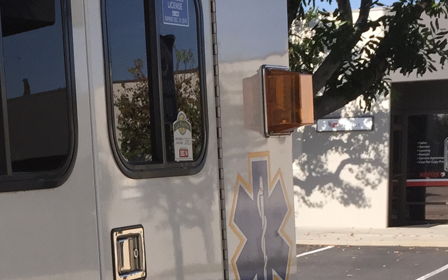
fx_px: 1160
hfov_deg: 21.4
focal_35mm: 95
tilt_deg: -7.2
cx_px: 40
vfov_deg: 13.4
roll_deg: +0.5
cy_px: 331
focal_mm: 4.15
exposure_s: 1/2326
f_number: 2.2
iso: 50
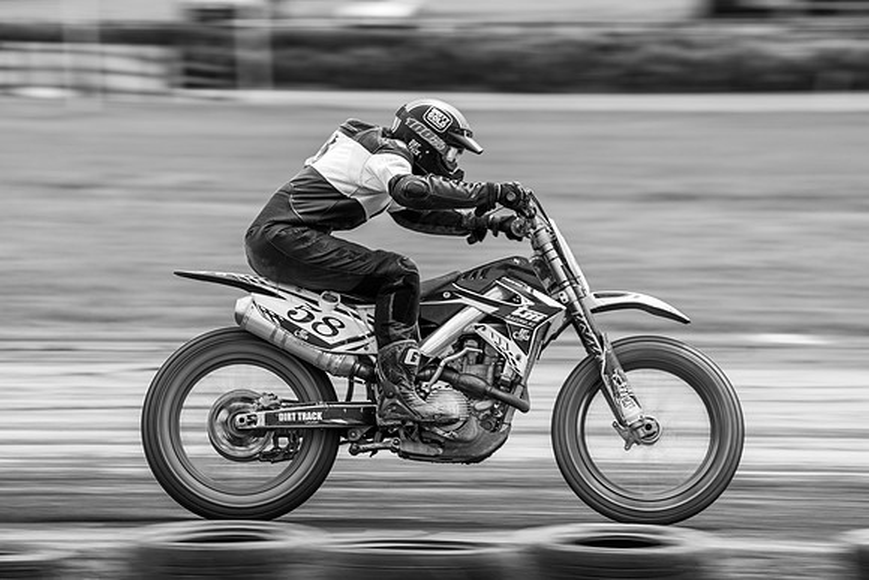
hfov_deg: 8.4
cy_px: 309
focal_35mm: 246
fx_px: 5933
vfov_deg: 5.6
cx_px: 440
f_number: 6.3
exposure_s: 1/250
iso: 160
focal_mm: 200
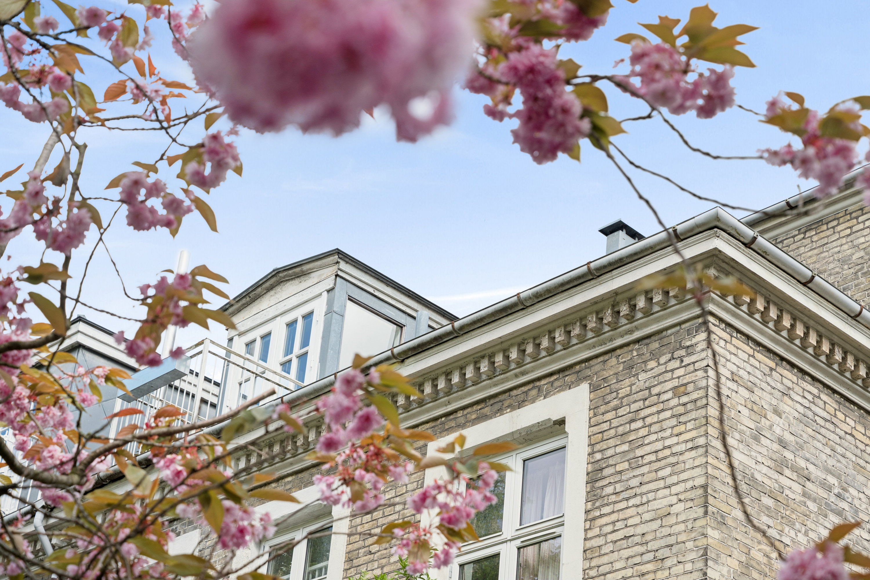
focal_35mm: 70
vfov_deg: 19.5
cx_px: 435
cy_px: 290
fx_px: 1692
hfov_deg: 28.8
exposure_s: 1/320
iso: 200
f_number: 6.3
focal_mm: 70
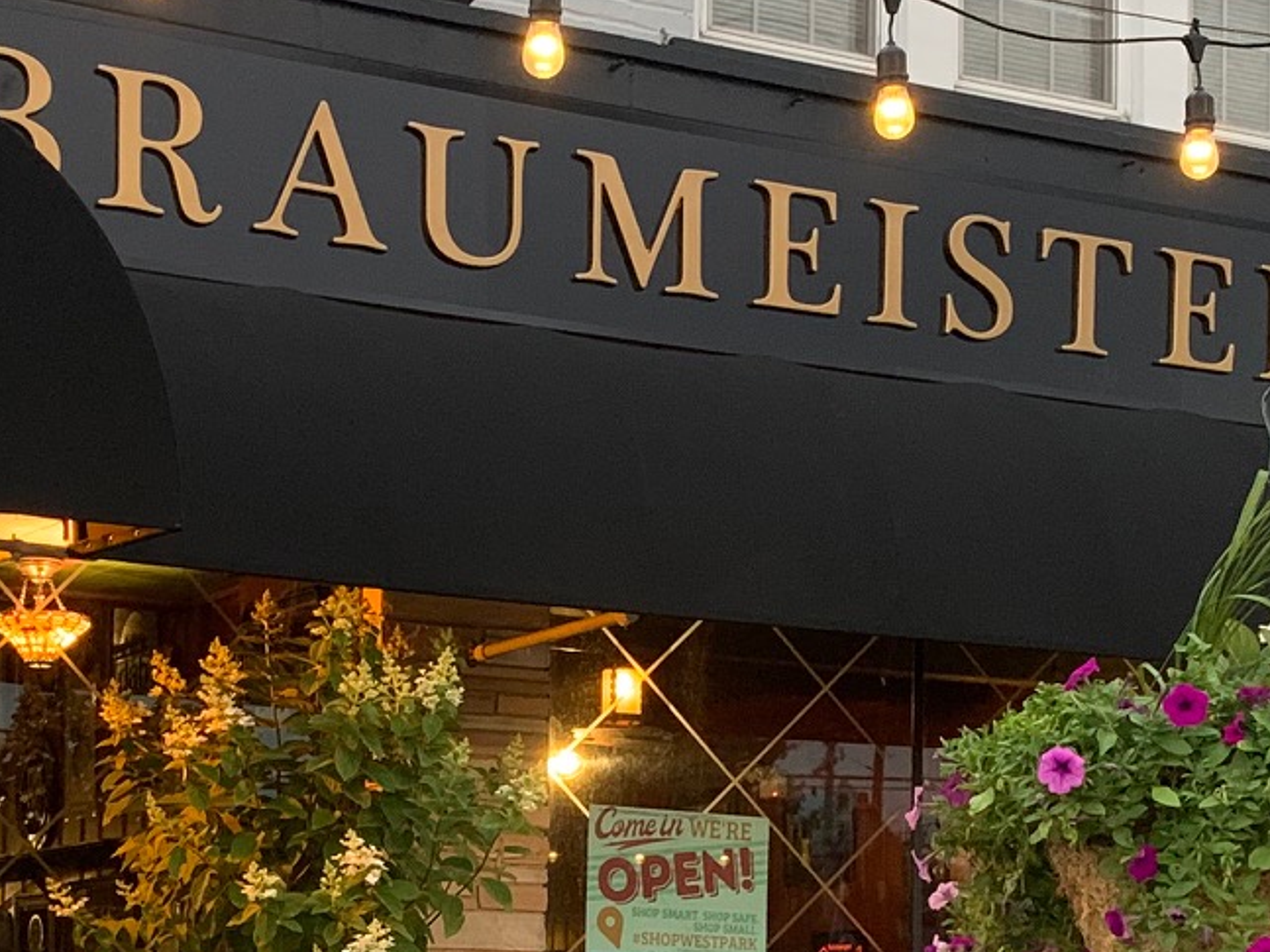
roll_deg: -0.3
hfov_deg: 24.1
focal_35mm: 81
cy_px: 985
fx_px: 2971
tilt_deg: +2.2
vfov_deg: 17.7
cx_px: 520
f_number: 1.8
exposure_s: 1/30
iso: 400
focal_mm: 4.25
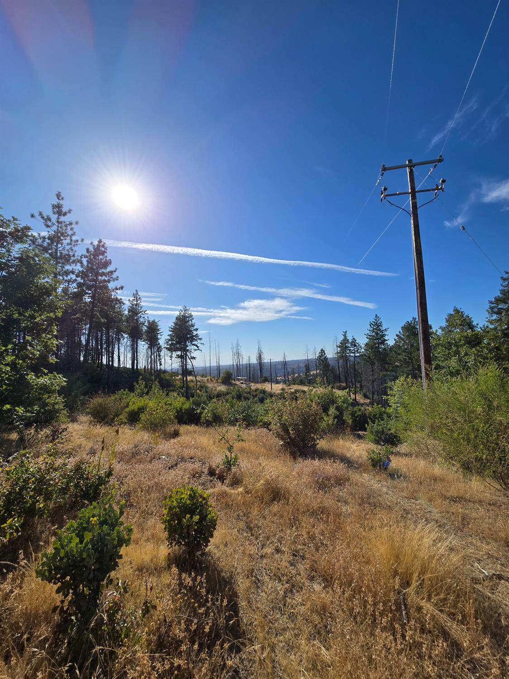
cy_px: 340
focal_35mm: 13
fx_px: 255
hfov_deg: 89.9
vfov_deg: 106.2
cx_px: 254
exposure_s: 1/3697
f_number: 2.2
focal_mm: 2.2
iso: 50
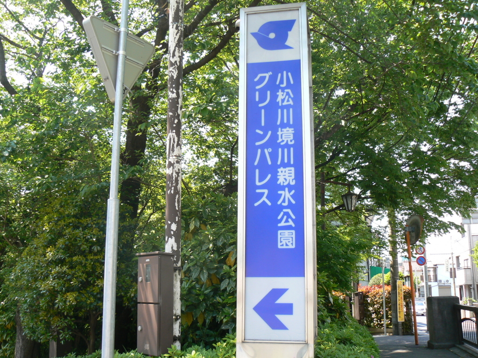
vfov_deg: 39.7
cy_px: 179
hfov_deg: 51.4
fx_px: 497
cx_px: 239
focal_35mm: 36
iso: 80
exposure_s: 1/100
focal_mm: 6
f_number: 4.5
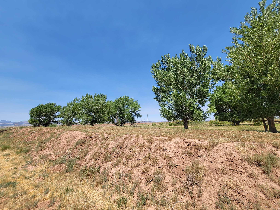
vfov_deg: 89.9
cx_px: 140
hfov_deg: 106.2
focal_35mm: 13
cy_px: 105
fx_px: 105
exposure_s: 1/1505
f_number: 2.2
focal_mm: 2.2
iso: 50
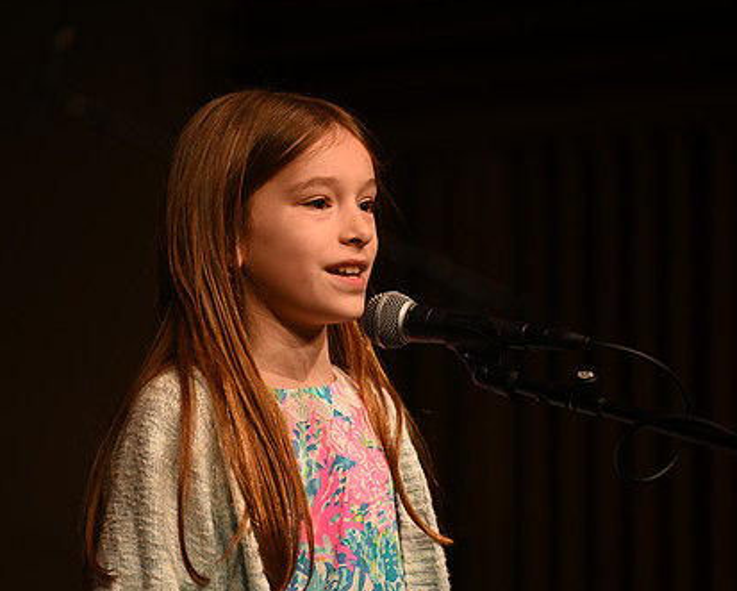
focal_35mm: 224
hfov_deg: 8.6
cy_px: 338
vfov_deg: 6.9
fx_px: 4889
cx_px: 343
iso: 640
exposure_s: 1/320
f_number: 2.8
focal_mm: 170
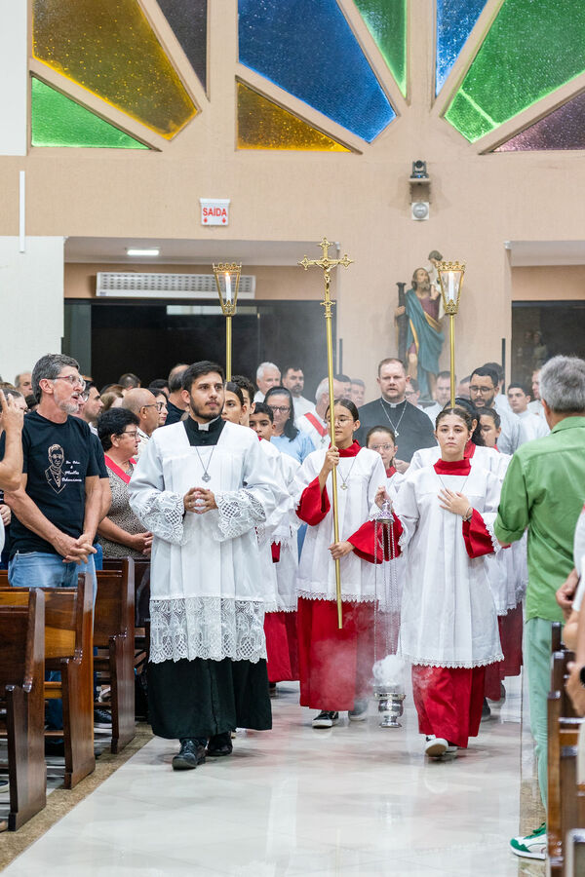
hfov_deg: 14.6
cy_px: 438
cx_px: 292
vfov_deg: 21.7
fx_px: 2291
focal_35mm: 94
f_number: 2.8
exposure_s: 1/100
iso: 1600
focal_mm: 62.7
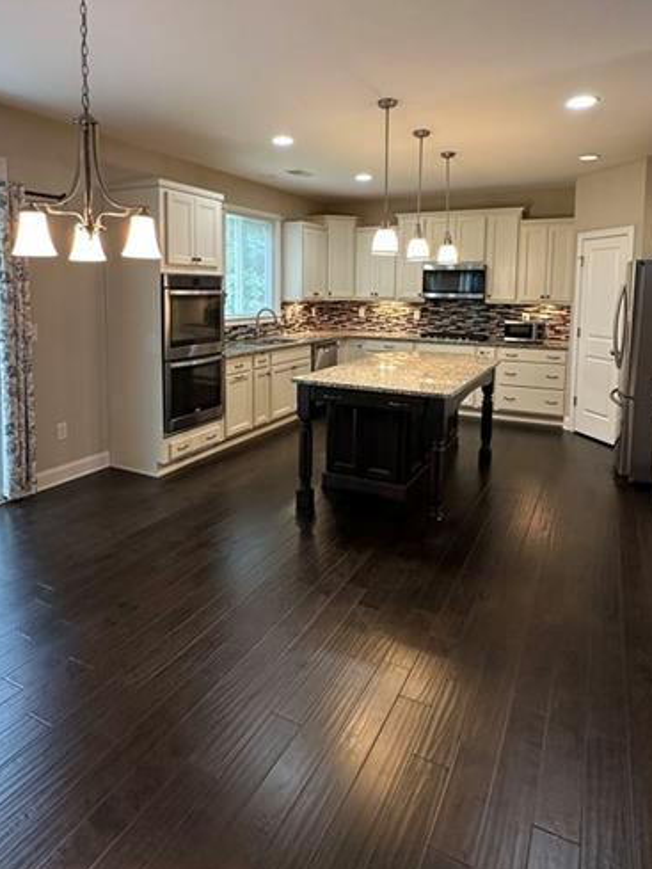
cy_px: 338
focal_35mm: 22
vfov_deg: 75.3
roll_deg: -1.3
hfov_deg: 61.1
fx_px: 552
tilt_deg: -4.0
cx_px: 322
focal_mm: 2.22
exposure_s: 1/60
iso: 200
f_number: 2.2
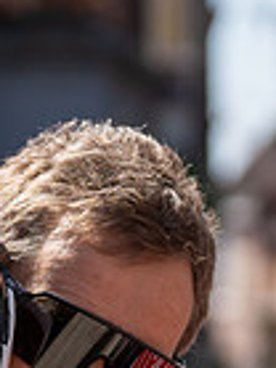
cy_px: 429
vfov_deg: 5.3
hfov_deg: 4.0
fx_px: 3971
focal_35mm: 373
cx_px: 55
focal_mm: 77
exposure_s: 1/2000
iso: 100
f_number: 2.8
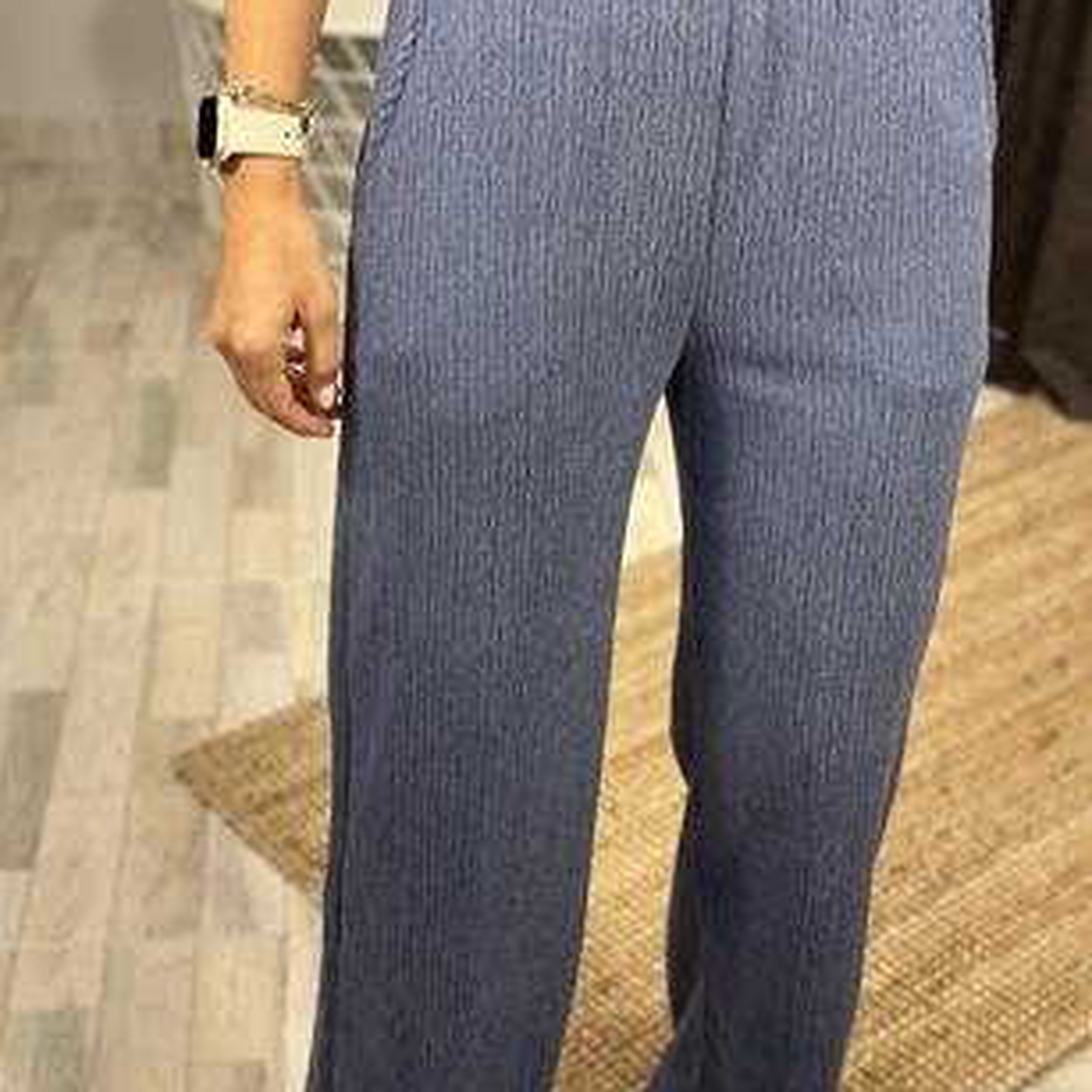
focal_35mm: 57
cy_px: 550
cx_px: 544
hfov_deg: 30.0
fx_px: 2034
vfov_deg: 30.0
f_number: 1.78
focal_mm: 6.86
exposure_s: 1/50
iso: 100
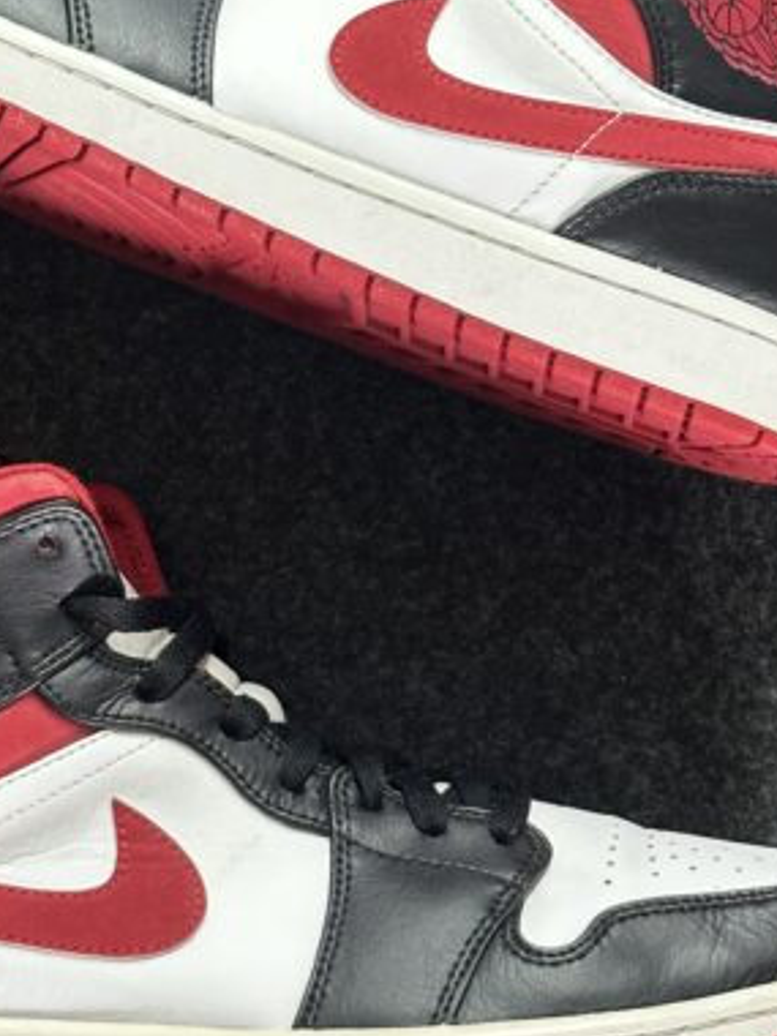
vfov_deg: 19.4
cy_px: 500
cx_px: 281
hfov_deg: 14.6
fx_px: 3023
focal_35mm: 101
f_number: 1.78
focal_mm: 6.86
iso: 200
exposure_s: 1/33
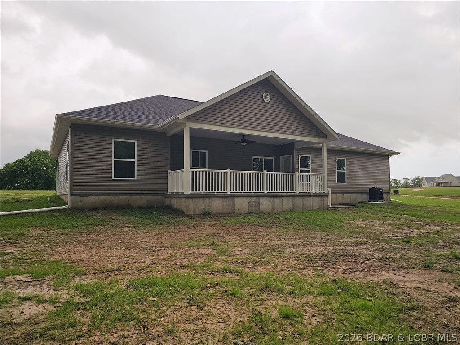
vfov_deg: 58.9
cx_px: 230
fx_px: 306
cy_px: 172
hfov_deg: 73.9
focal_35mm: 23
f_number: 1.7
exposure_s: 1/364
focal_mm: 6.3
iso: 10
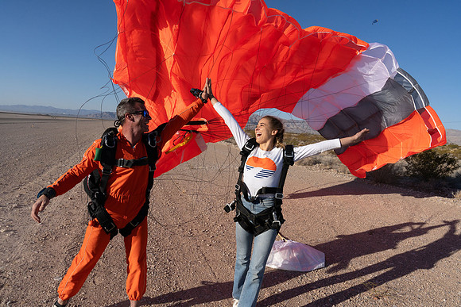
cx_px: 230
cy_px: 154
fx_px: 307
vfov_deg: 53.2
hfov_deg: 73.7
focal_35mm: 24
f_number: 11
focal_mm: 24
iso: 800
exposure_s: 1/2000
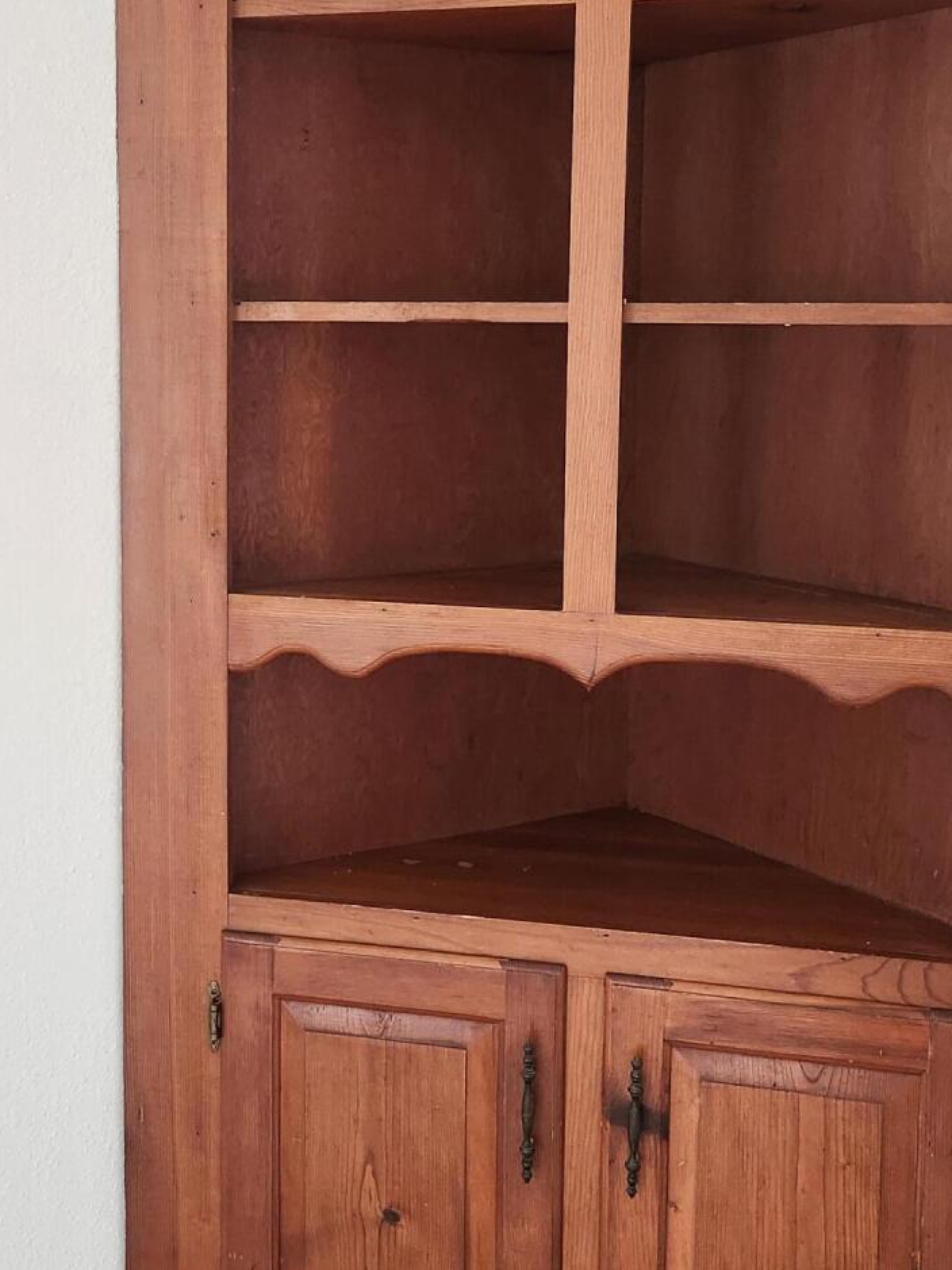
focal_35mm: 49
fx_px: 1797
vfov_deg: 38.9
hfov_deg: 29.4
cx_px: 284
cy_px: 572
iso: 250
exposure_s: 1/120
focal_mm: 5.4
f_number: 1.8
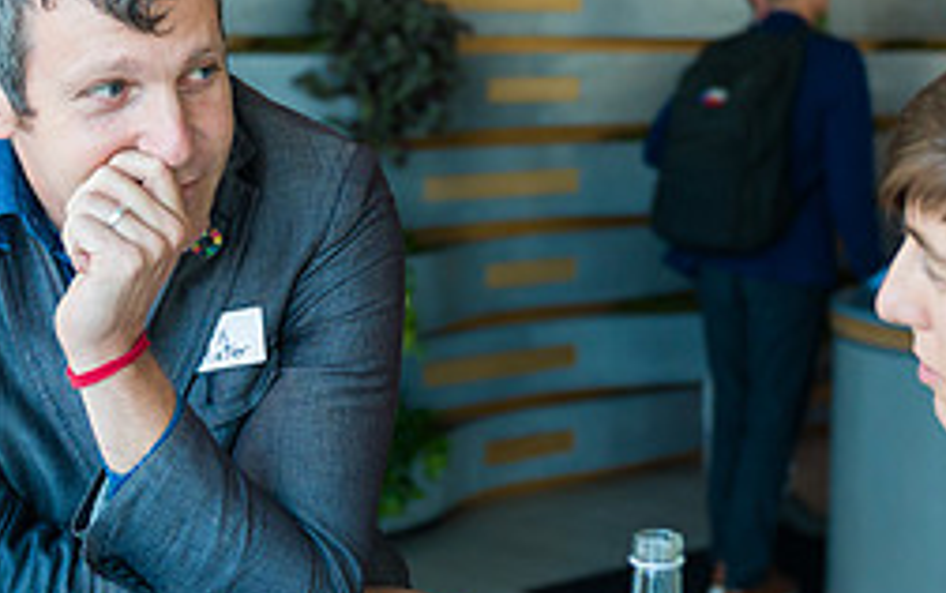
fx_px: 2090
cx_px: 515
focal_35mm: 81
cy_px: 353
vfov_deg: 16.1
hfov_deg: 25.5
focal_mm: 34
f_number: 3.2
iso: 1000
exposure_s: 1/400
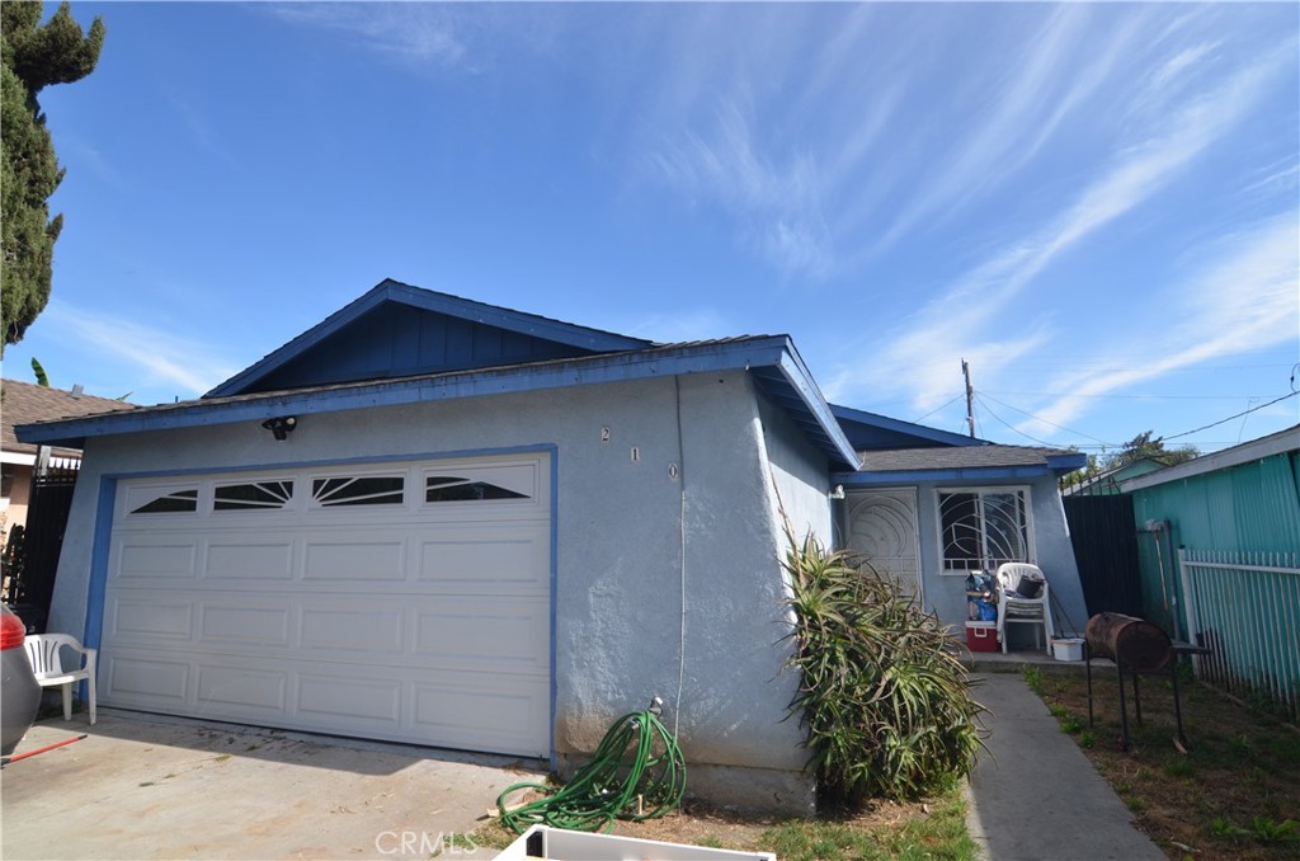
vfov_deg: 63.0
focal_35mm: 20
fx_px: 703
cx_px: 650
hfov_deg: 85.5
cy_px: 430
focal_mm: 13
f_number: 8
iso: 160
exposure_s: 1/250
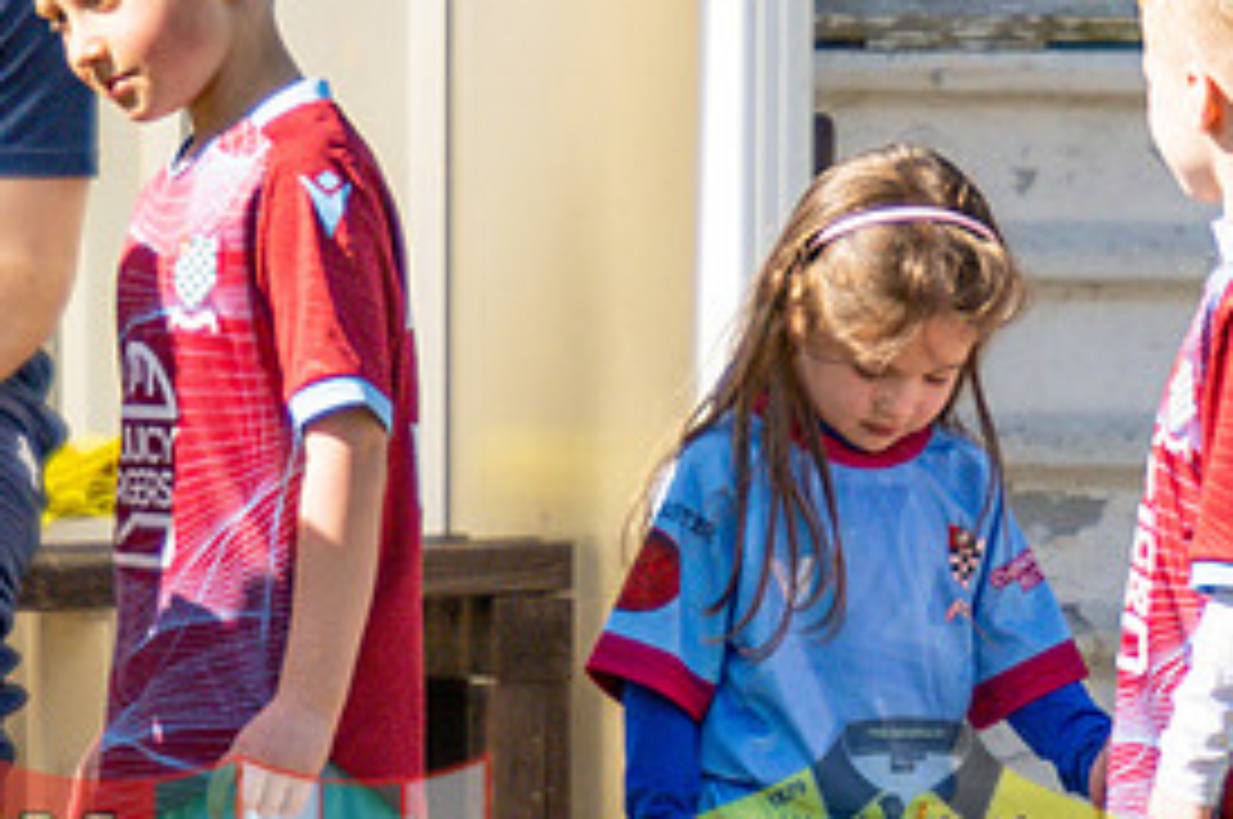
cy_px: 621
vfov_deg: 2.1
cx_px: 500
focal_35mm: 647
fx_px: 22133
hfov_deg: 3.2
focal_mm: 175
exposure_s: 1/3200
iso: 400
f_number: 4
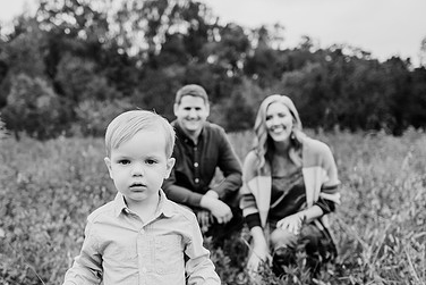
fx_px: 438
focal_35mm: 37
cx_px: 159
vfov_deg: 35.9
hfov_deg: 51.3
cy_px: 163
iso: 125
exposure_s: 1/800
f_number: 2.2
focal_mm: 24
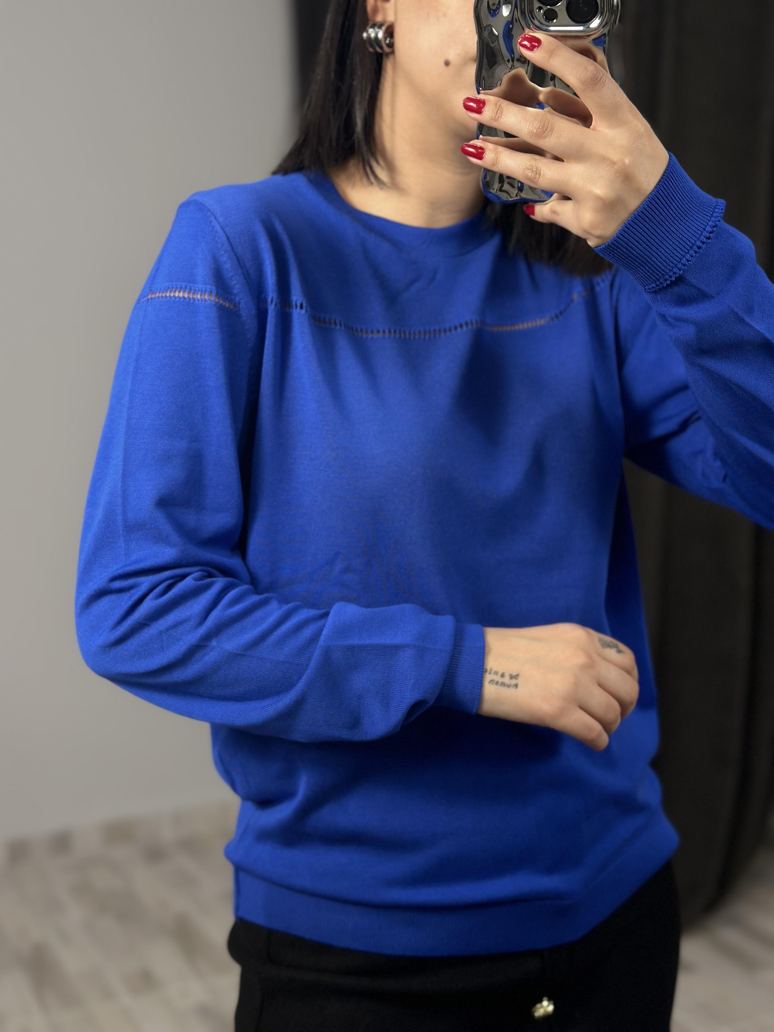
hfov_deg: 30.3
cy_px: 516
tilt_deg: -31.8
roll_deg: +2.5
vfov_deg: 39.7
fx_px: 1431
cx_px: 387
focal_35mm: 48
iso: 64
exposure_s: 1/100
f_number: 1.78
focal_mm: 6.86
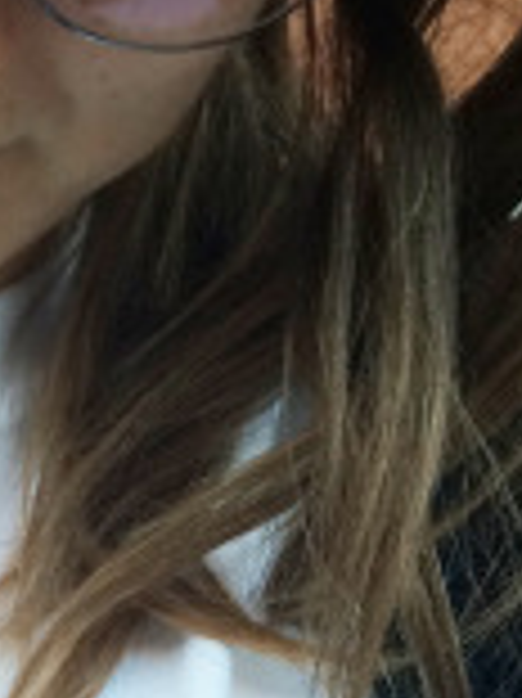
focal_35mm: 125
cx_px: -162
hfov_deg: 11.5
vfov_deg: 13.9
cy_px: 1277
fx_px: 2517
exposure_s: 1/30
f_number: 2.2
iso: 40
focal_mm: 4.15
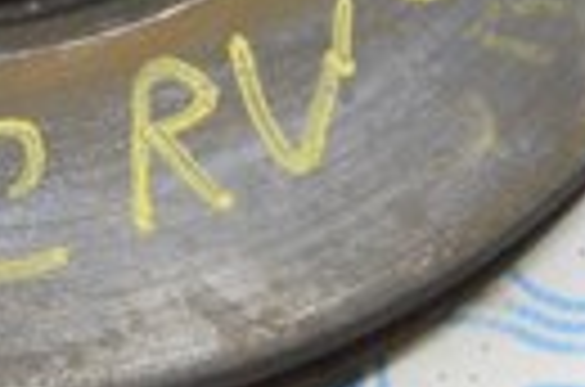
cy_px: -367
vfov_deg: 7.4
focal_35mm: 177
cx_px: -220
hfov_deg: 11.3
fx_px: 2869
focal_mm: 24
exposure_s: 1/15
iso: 6400
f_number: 20
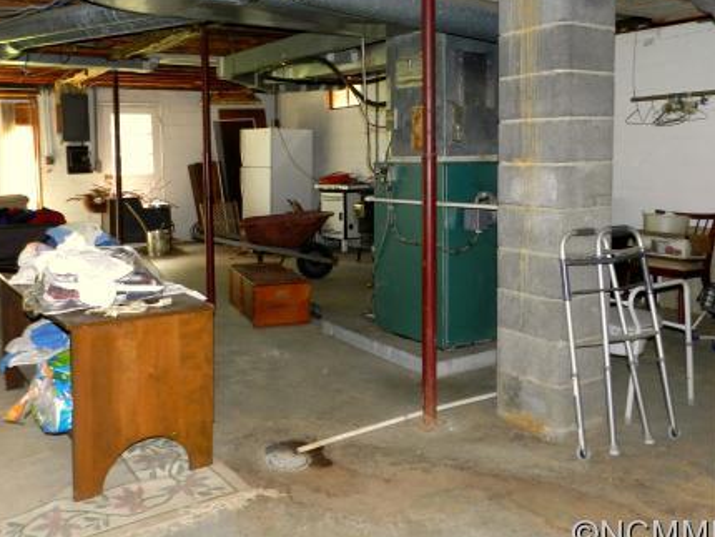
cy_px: 209
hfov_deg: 58.0
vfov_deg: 45.2
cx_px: 296
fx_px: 641
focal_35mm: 31
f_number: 3.4
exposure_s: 1/30
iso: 200
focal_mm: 4
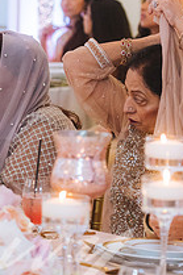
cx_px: -166
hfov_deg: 5.1
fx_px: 2016
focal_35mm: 264
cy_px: 101
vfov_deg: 7.8
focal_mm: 95
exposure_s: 1/160
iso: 1600
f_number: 2.8
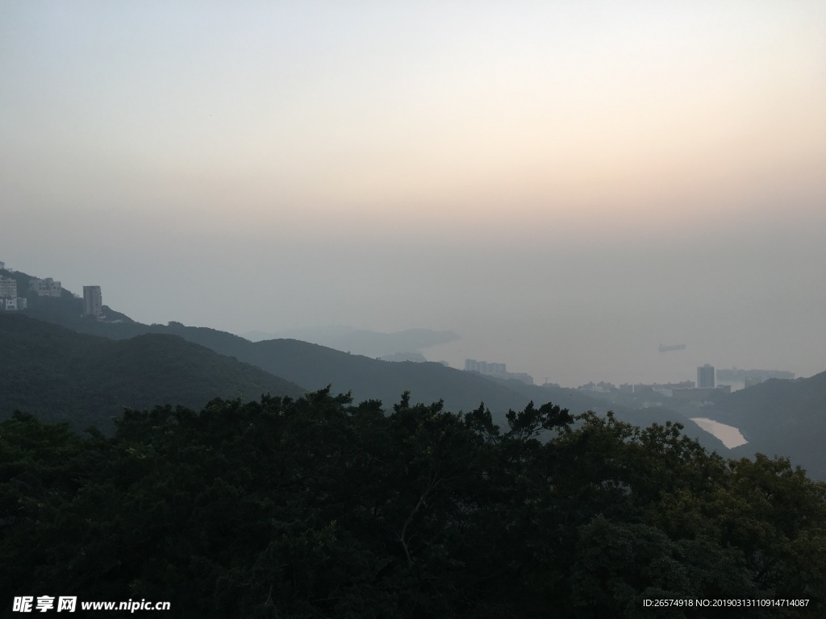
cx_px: 413
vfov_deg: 48.2
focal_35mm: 29
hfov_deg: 61.7
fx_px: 692
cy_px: 310
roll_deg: +0.7
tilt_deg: -1.0
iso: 25
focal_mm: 4.15
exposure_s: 1/100
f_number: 2.2
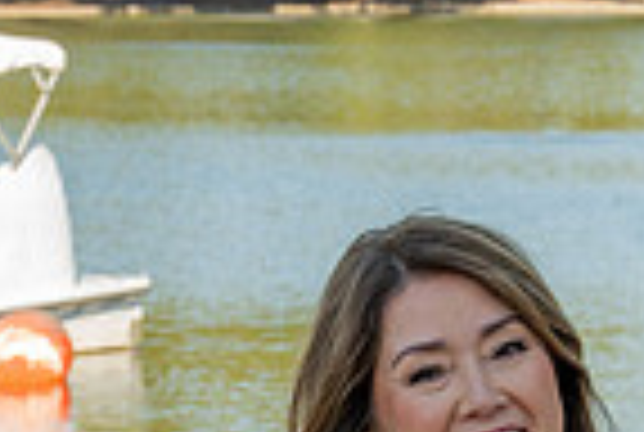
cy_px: 1222
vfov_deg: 3.4
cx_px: 536
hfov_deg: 5.1
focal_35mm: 402
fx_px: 7206
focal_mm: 59
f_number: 7.1
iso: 200
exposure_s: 1/200
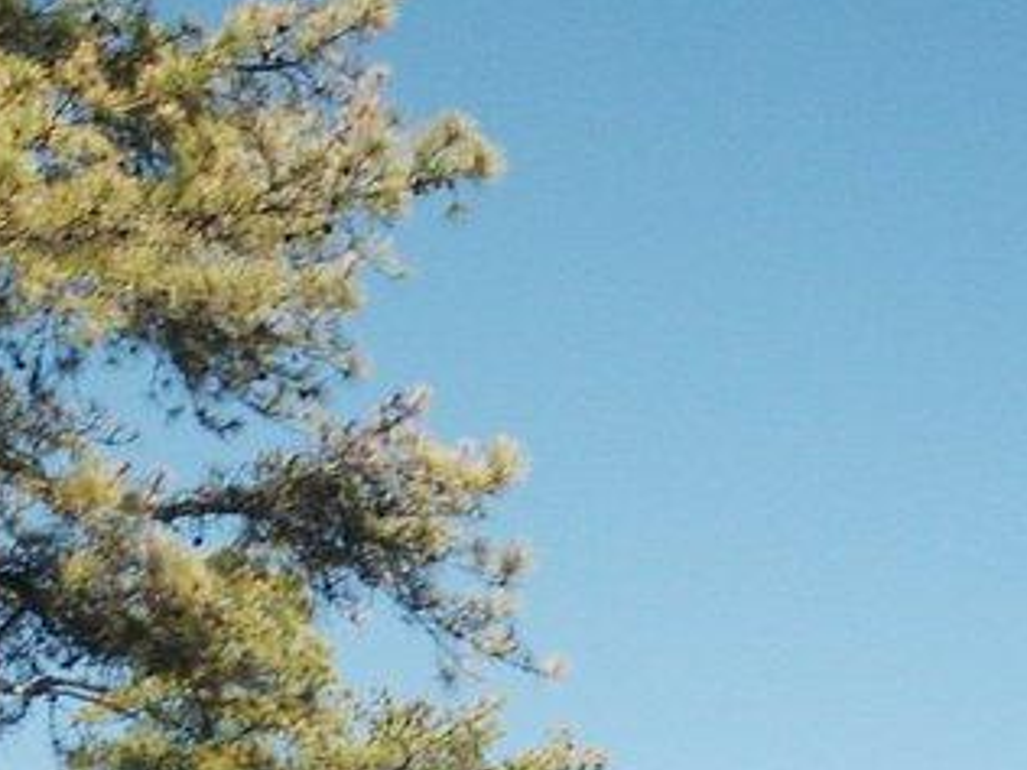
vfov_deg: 10.1
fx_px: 4332
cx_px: 897
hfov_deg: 13.4
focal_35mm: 146
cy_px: 669
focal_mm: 9.29
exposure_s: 1/60
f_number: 8
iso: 64
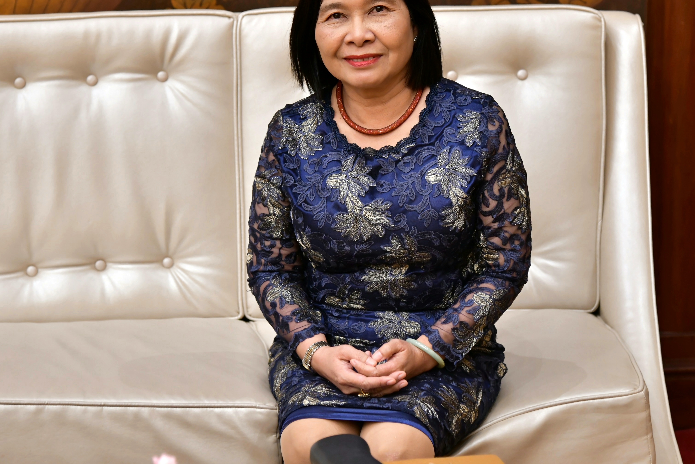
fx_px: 1757
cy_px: 183
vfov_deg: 15.0
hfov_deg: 22.4
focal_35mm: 91
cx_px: 381
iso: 2000
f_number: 4.5
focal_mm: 75
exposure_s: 1/80
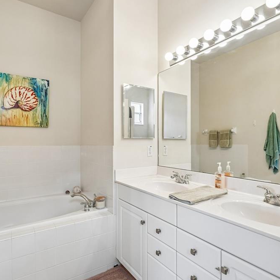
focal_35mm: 21
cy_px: 140
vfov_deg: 72.1
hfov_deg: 72.1
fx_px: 192
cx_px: 134
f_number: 8
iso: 400
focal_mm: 16
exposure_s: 1/25
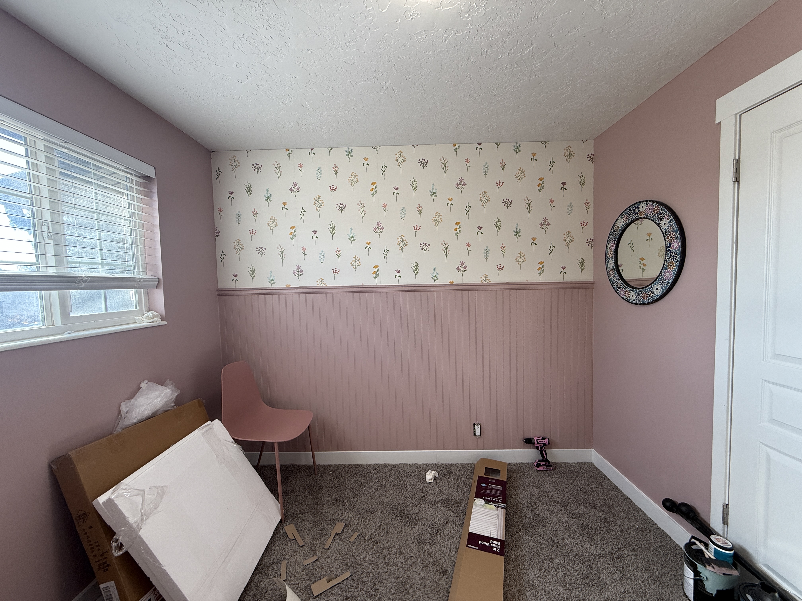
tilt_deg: -2.5
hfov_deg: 102.1
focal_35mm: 14
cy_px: 300
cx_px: 401
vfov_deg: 85.7
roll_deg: +1.2
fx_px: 324
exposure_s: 1/120
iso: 80
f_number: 2.2
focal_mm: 2.22
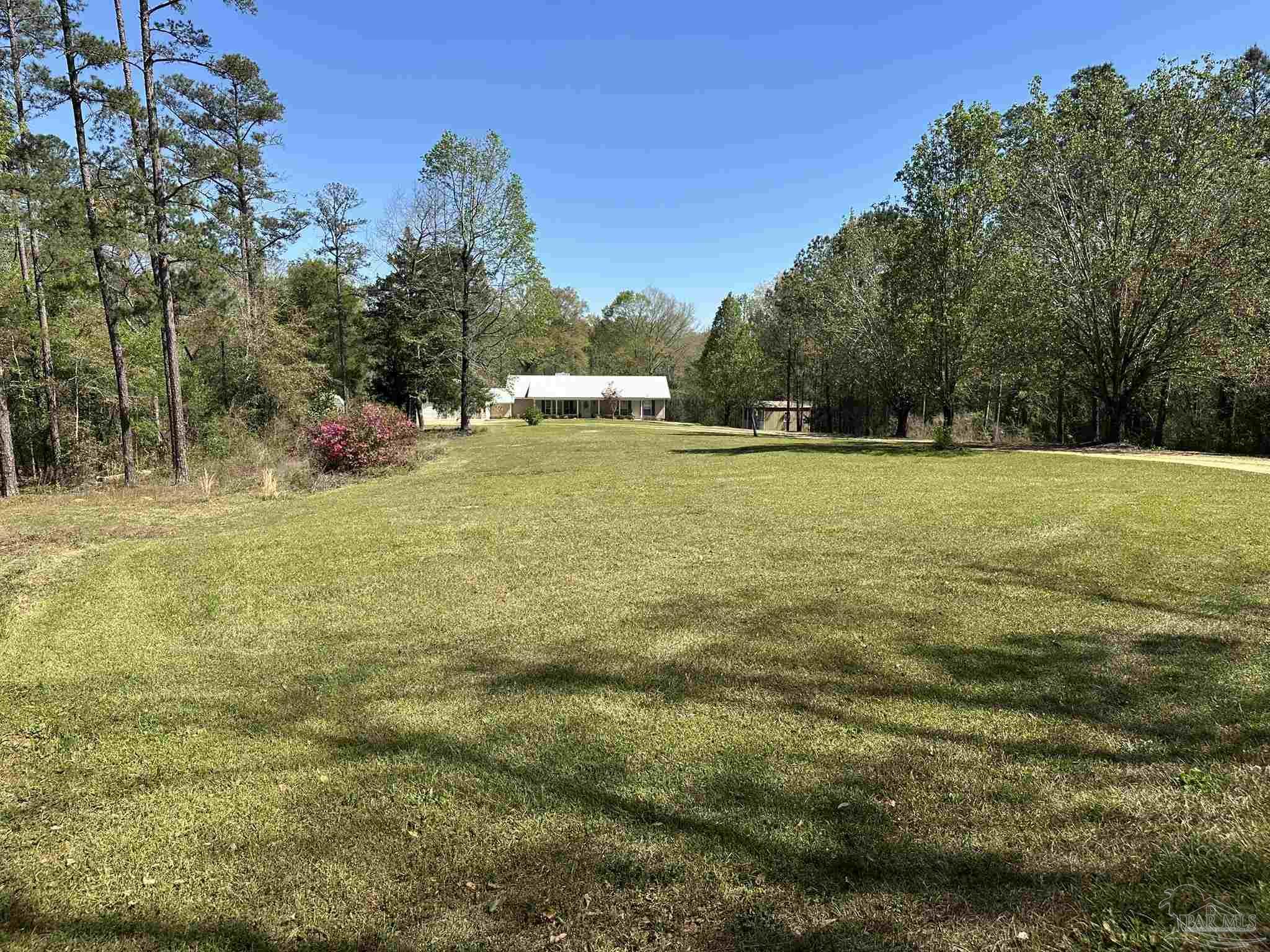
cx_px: 635
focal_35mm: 24
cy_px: 476
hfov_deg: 71.6
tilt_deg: -6.7
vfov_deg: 56.8
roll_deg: -1.0
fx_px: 881
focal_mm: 6.86
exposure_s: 1/3155
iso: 80
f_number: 1.78
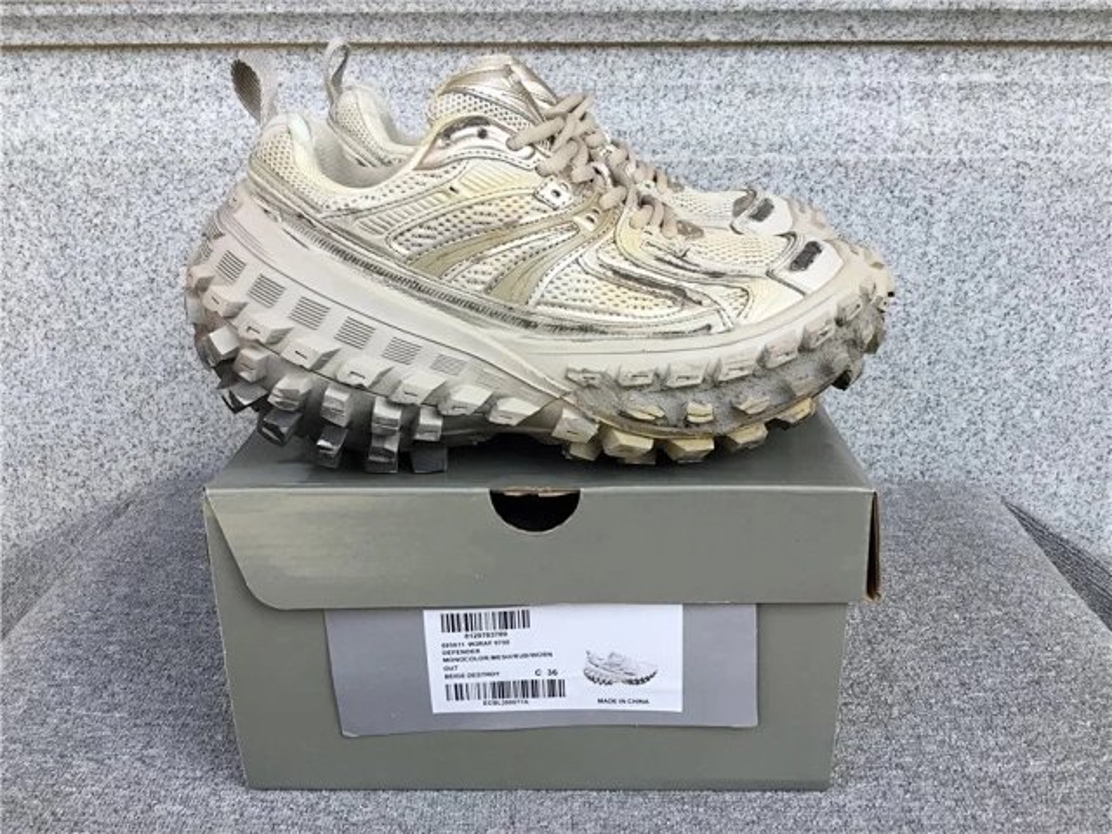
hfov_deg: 58.4
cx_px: 556
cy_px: 417
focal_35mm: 31
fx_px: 996
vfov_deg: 45.4
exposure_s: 1/292
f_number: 2.4
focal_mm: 3.3
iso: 25
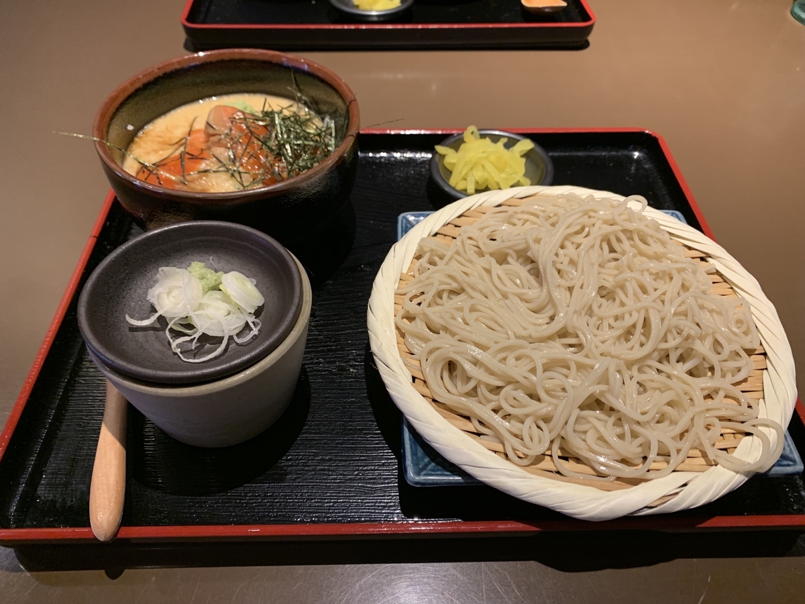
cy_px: 302
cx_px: 402
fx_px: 605
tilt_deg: -49.7
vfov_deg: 53.1
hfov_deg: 67.3
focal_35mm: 26
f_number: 1.8
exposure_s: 1/50
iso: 200
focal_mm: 4.25
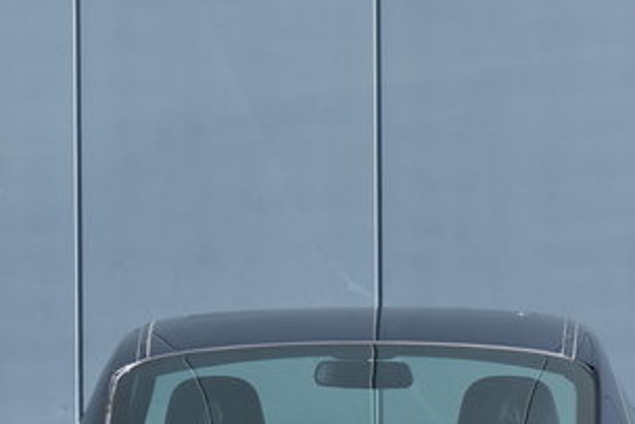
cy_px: 476
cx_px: 345
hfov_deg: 11.3
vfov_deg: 7.5
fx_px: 3212
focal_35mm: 182
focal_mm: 48
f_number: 8
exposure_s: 1/500
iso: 560
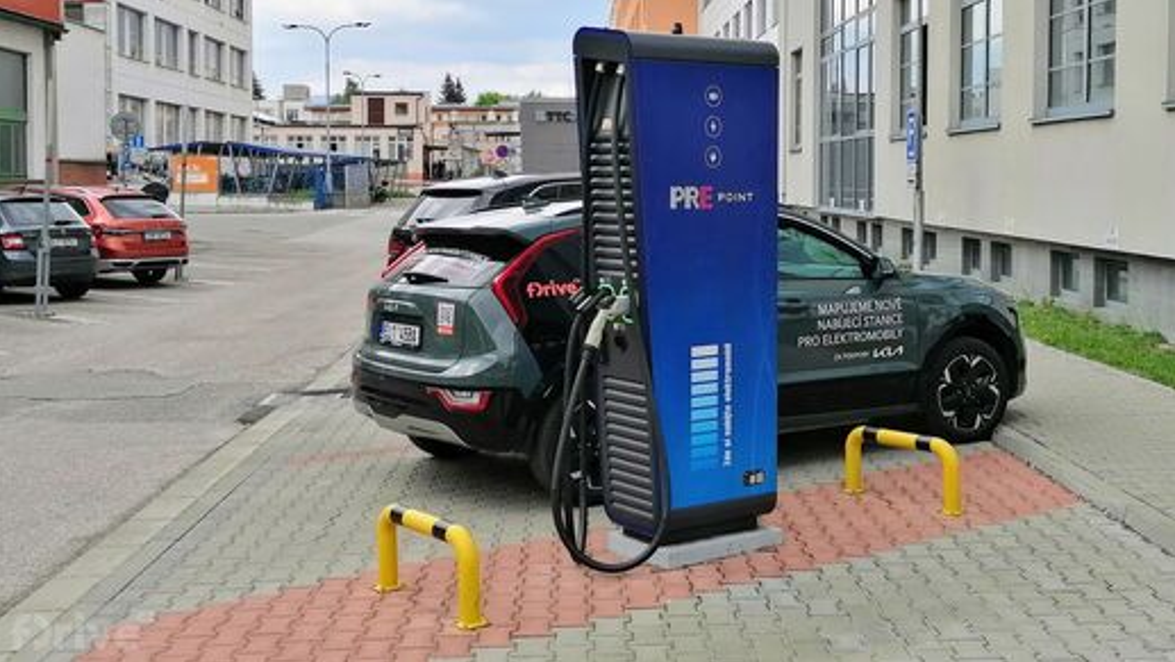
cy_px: 223
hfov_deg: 44.6
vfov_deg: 25.8
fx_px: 1433
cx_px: 589
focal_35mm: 46
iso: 50
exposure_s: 1/853
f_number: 1.8
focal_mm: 5.3
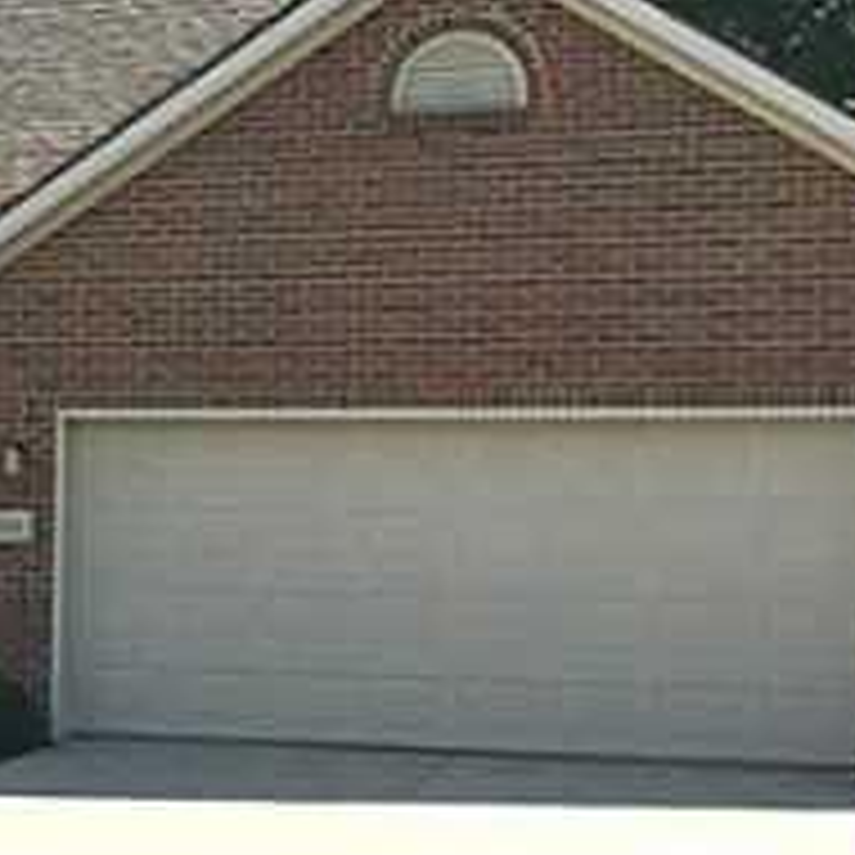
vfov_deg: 16.1
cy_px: 477
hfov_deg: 14.9
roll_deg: -1.3
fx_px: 3018
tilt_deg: -0.9
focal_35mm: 108
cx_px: -446
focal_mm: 4.15
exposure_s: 1/2083
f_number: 2.2
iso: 32
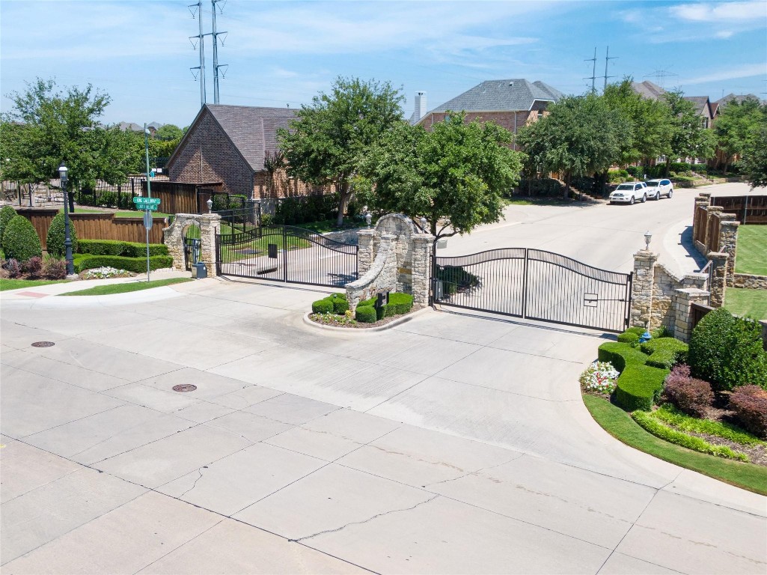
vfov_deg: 37.7
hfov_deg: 49.0
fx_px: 842
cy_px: 288
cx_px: 384
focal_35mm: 38
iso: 100
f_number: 3.4
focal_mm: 6.48
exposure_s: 1/1250
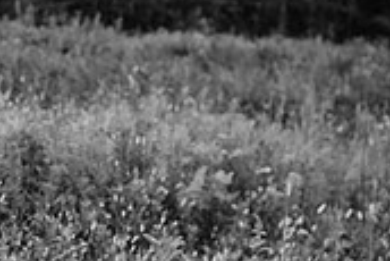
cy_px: 242
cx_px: -63
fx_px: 878
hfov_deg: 23.2
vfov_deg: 16.6
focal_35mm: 81
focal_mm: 24
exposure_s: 1/400
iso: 250
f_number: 2.5
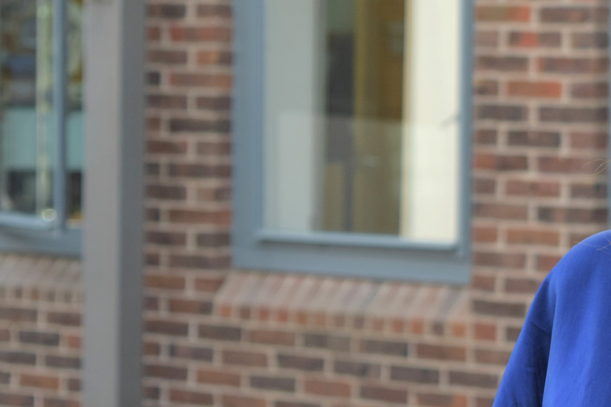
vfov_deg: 7.6
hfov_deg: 11.3
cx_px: 631
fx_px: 3055
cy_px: 253
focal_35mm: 180
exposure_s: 1/60
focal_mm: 52
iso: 400
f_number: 5.6
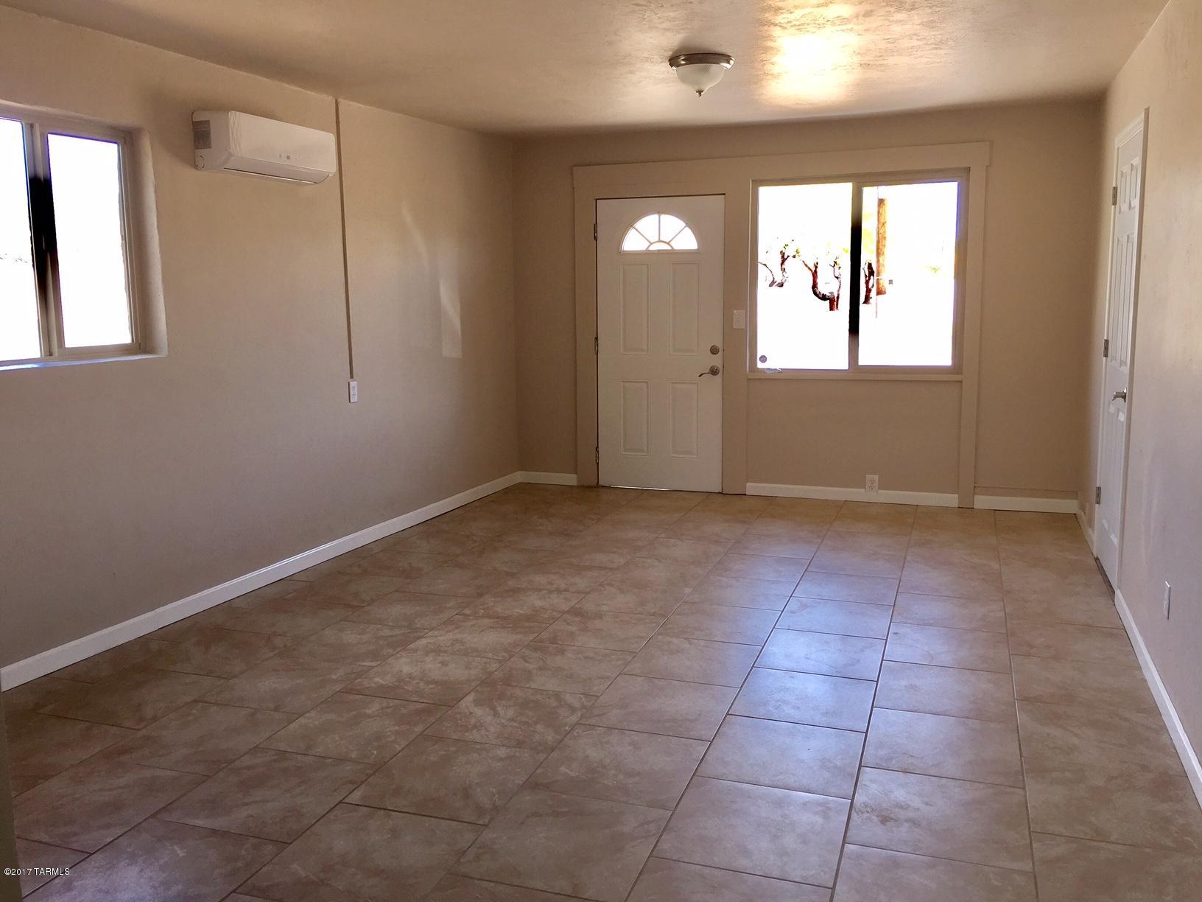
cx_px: 601
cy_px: 451
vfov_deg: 48.2
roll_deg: -0.1
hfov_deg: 61.7
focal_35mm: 29
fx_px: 1007
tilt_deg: -7.0
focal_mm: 4.15
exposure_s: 1/60
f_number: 2.2
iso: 32
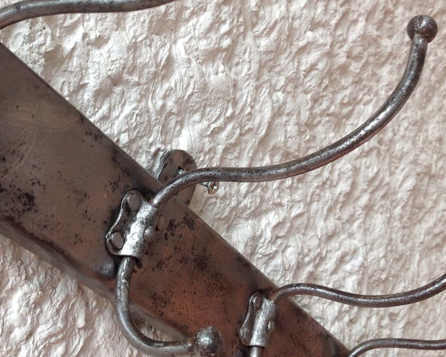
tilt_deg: +22.1
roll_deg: -25.1
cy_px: 87
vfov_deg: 25.1
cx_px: 163
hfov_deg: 31.3
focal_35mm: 60
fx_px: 792
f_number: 2.4
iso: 64
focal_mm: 4.28
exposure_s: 1/40
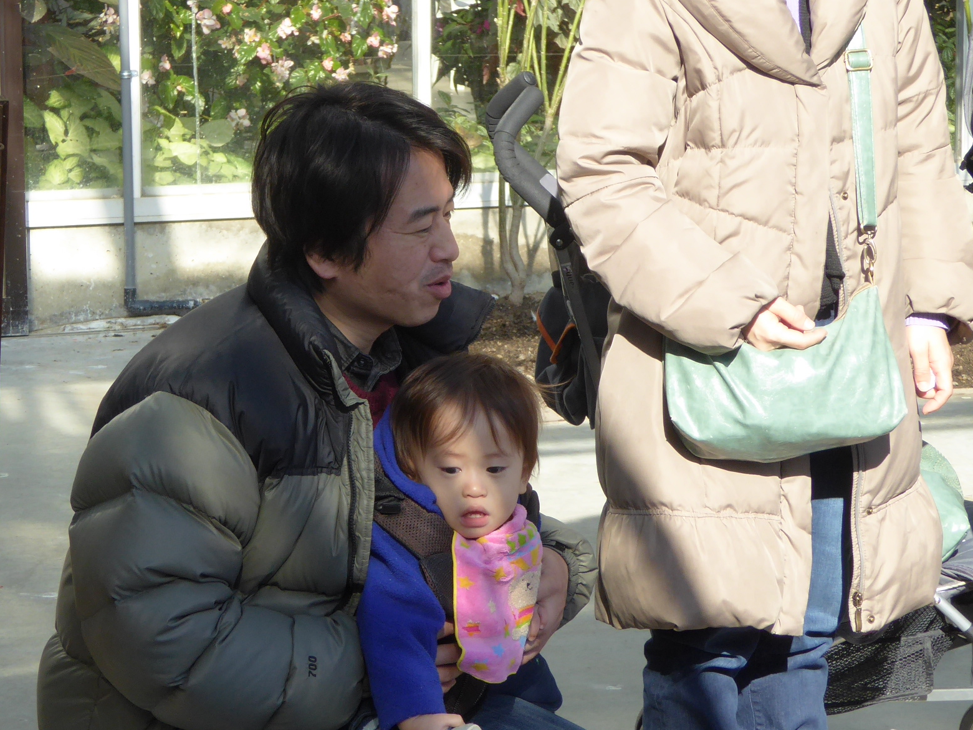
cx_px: 396
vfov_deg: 12.0
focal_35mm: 123
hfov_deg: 16.0
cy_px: 253
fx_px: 3458
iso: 100
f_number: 4.5
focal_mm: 12.5
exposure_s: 1/250
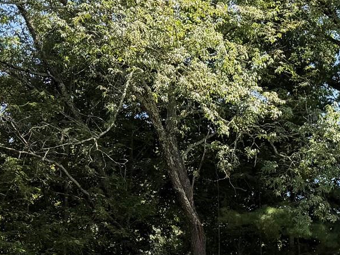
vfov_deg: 16.7
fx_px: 815
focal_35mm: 83
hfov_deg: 22.6
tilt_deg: +3.0
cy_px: 334
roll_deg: -0.2
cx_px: 343
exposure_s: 1/735
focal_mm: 6.76
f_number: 1.78
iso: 80
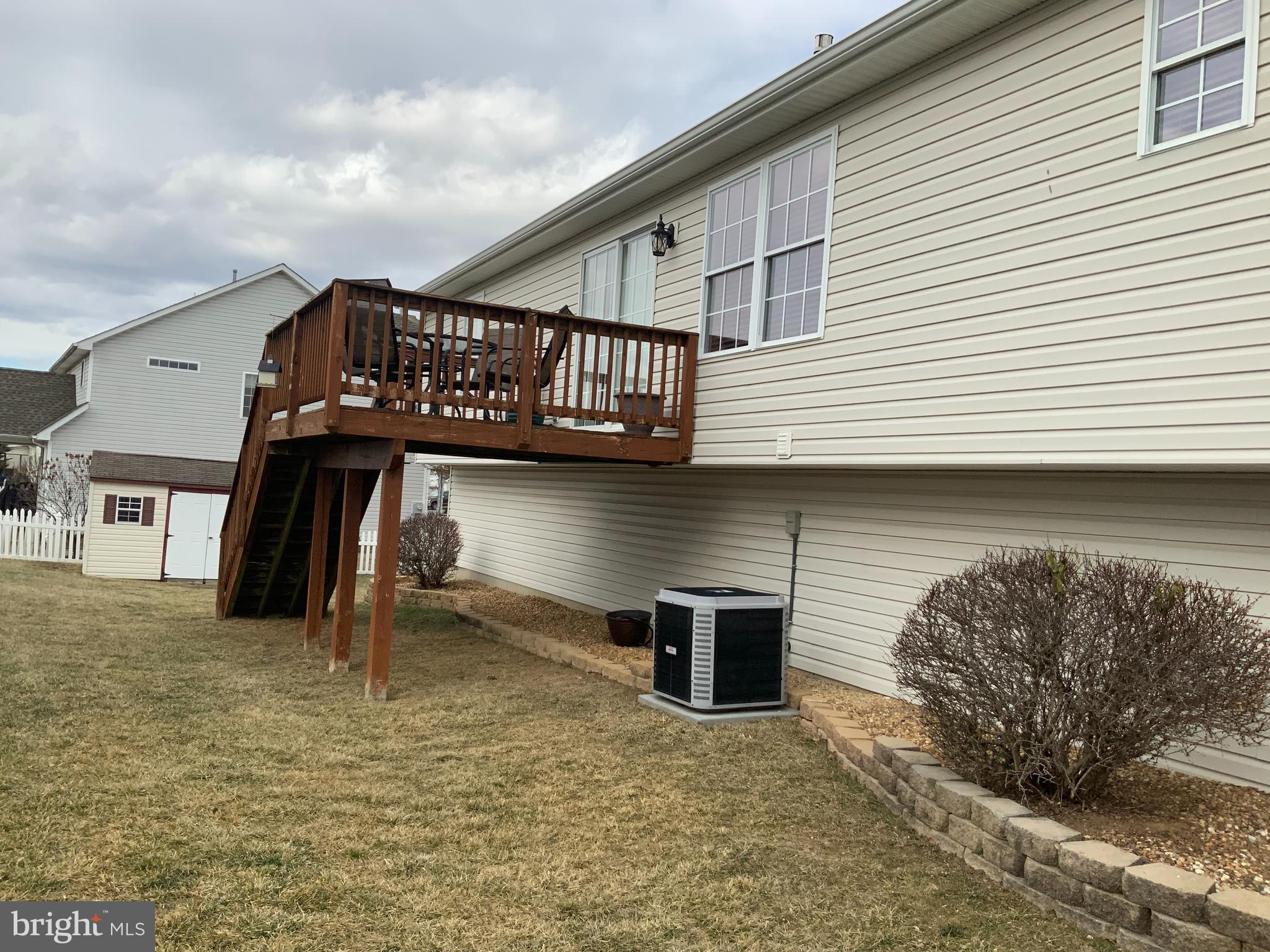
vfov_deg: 48.2
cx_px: 635
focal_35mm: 29
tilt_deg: -0.8
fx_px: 1064
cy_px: 476
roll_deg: -3.3
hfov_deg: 61.7
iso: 16
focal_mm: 3
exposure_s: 1/1577
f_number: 1.8
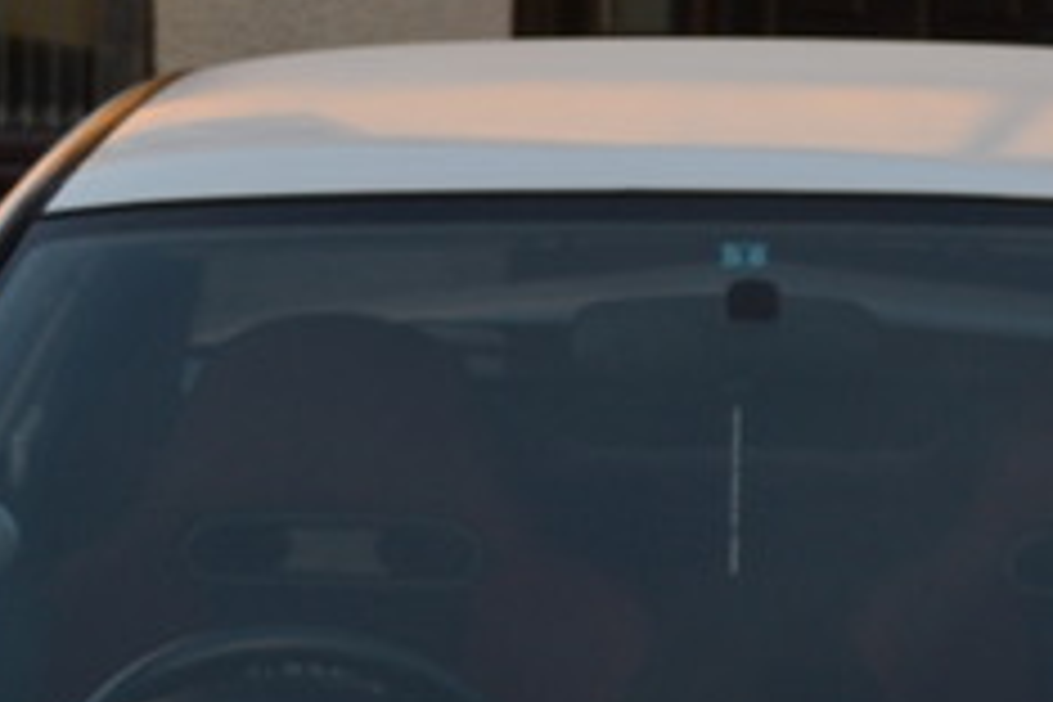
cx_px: 806
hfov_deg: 9.2
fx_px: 6522
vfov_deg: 6.0
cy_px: 1438
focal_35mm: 223
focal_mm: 34
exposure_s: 1/125
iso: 140
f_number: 5.6
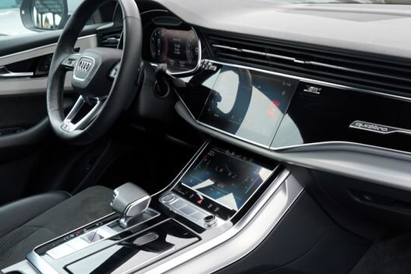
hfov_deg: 41.0
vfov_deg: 29.2
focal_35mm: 46
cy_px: 135
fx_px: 525
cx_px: 329
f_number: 5
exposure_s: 1/100
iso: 100
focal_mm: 24
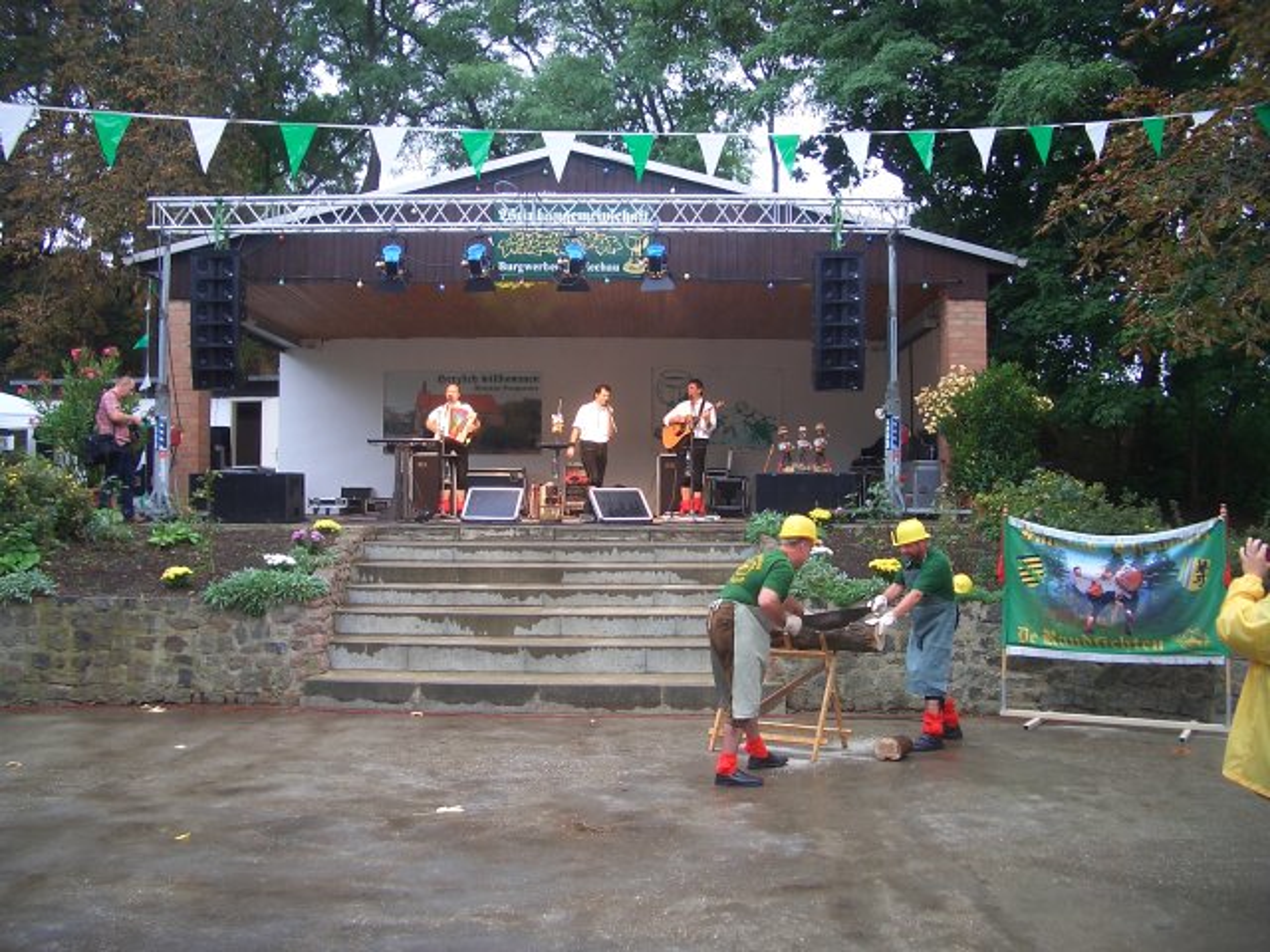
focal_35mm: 35
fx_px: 1284
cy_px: 476
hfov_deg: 52.6
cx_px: 635
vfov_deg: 40.7
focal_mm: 5.8
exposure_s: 1/80
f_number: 2.6
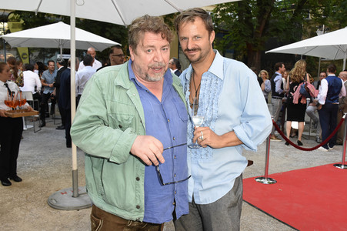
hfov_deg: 62.0
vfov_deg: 43.5
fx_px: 289
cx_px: 174
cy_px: 116
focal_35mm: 30
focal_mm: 20
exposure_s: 1/160
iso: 800
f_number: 6.3
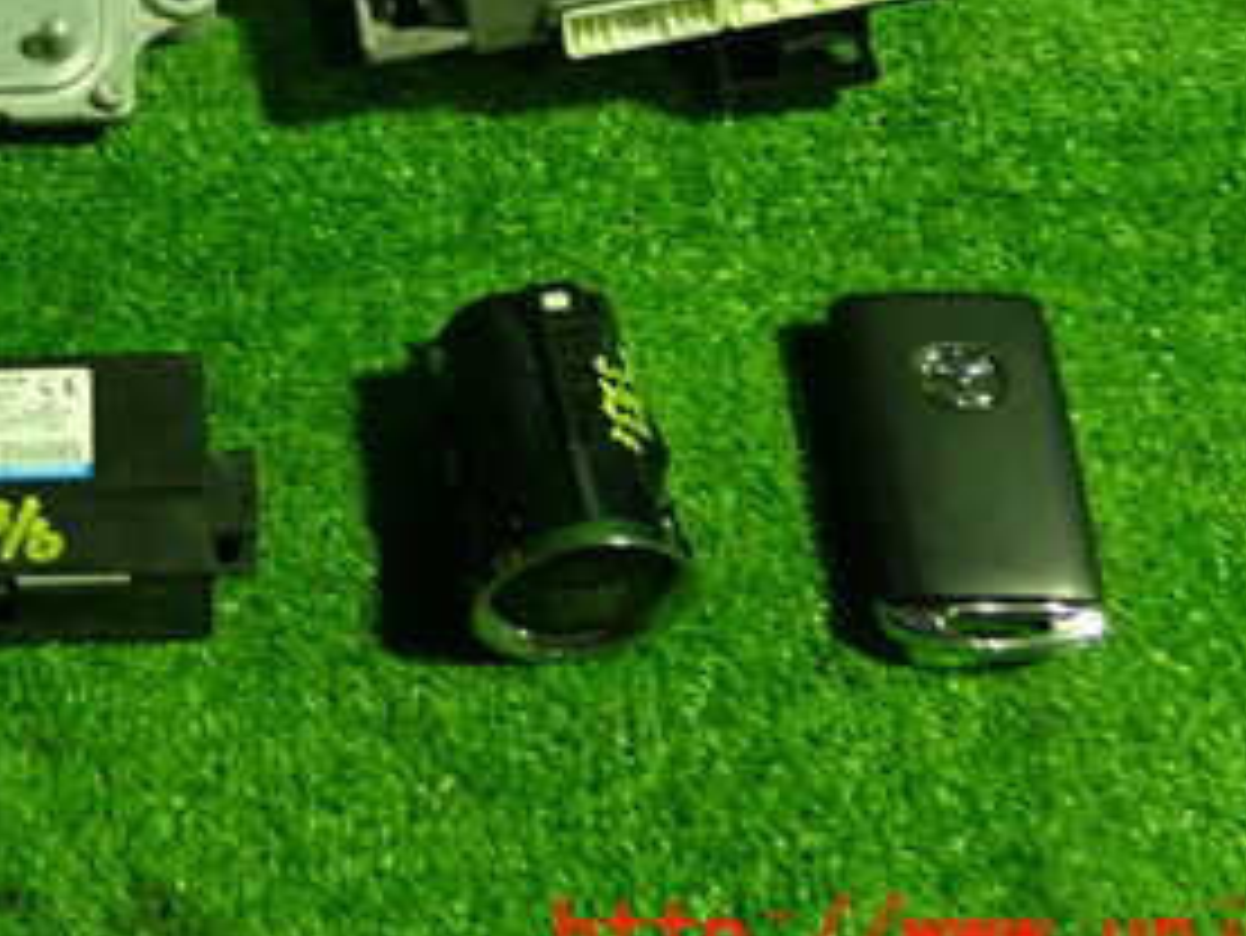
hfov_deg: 29.0
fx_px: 2341
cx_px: 220
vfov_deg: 21.7
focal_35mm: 65
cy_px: -14
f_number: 2.3
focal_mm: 5.4
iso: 250
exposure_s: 1/30
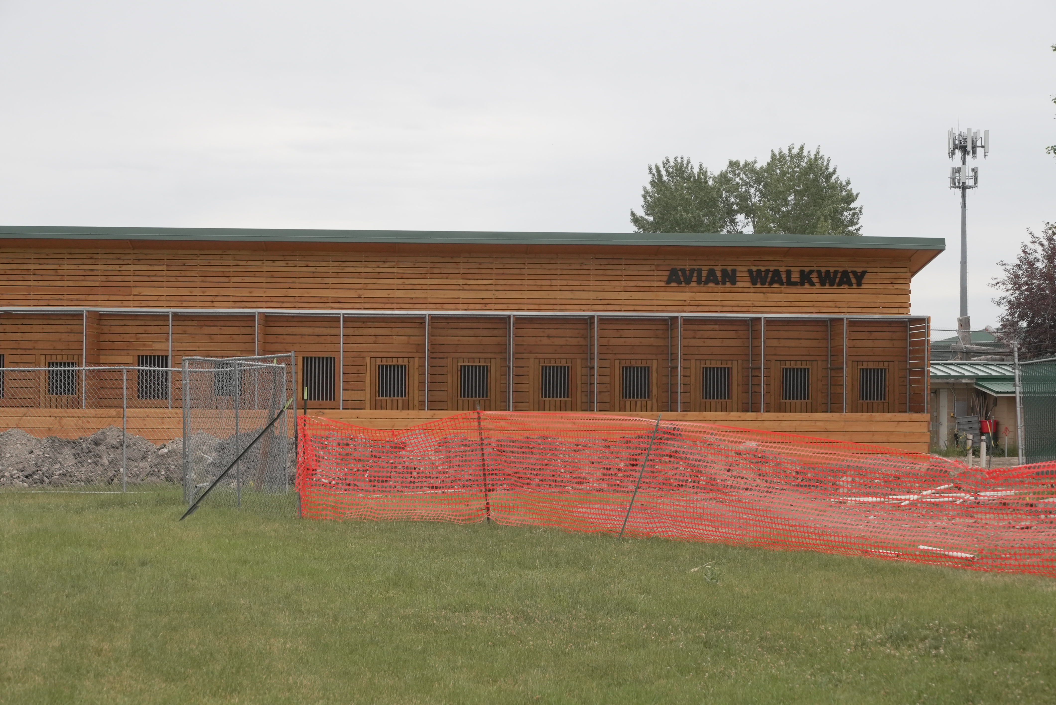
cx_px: 528
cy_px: 352
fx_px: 2084
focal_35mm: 71
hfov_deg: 28.4
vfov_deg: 19.2
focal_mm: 71
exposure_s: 1/2500
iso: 2500
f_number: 9
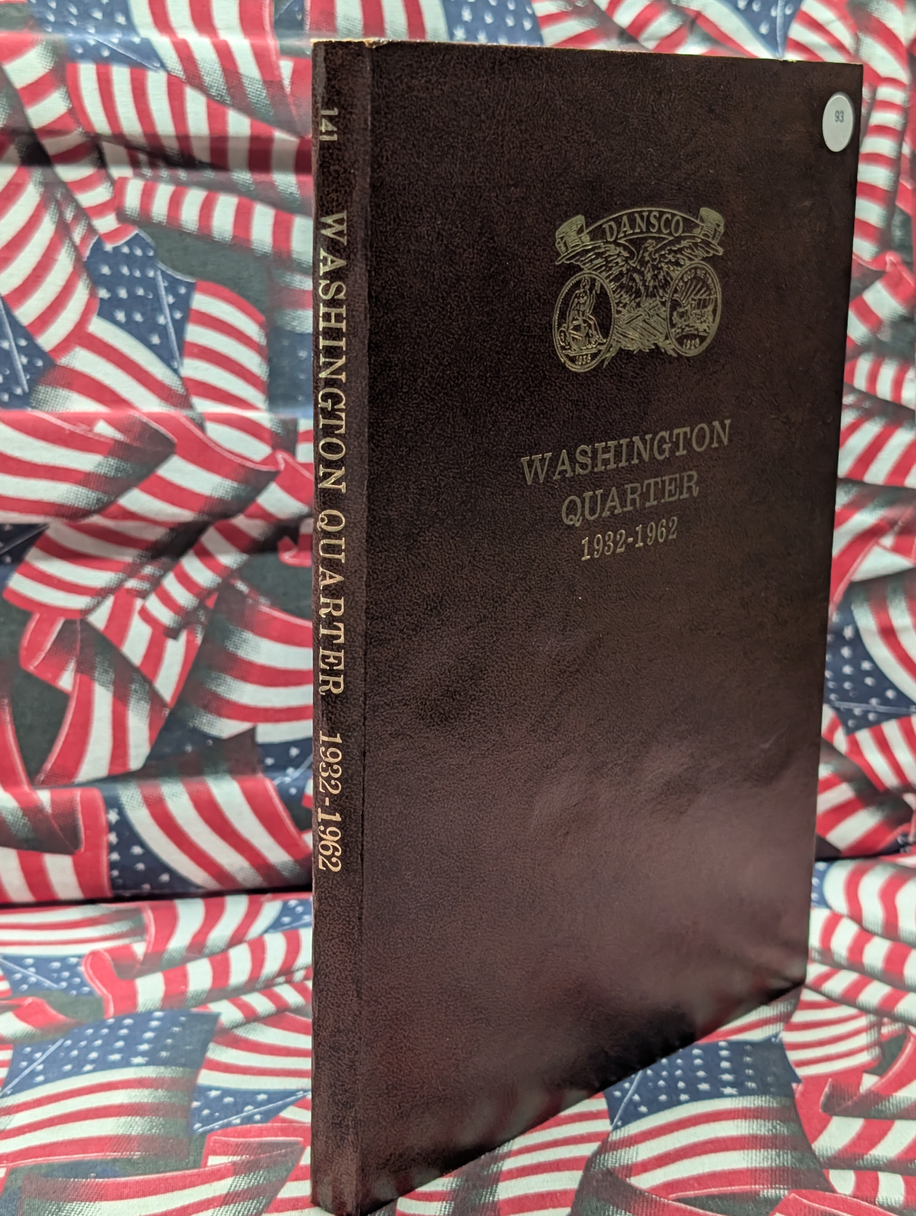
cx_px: 458
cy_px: 608
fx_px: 1725
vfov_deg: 38.9
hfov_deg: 29.7
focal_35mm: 49
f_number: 1.68
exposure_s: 1/178
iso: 253
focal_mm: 6.9
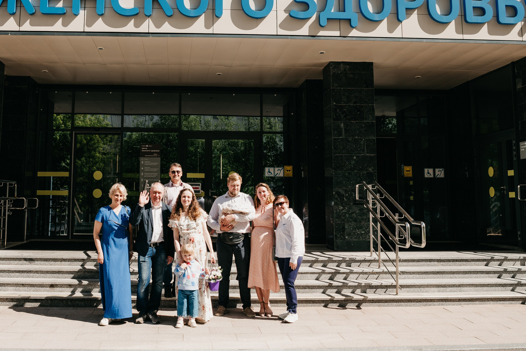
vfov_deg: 31.7
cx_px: 197
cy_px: 127
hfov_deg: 46.0
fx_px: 614
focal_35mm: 42
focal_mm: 26
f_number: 4.5
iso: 64
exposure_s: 1/500
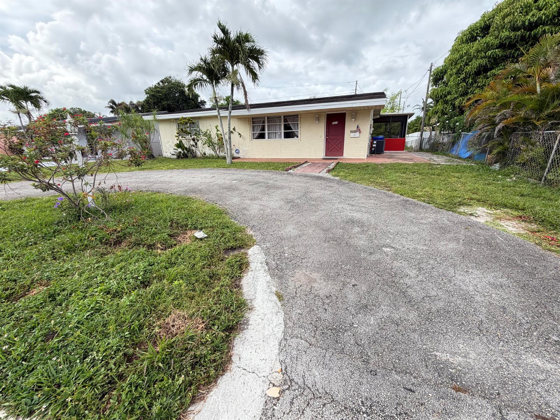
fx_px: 226
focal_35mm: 14
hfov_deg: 102.1
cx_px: 280
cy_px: 210
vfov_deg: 85.7
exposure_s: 1/502
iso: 50
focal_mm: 2.22
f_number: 2.2
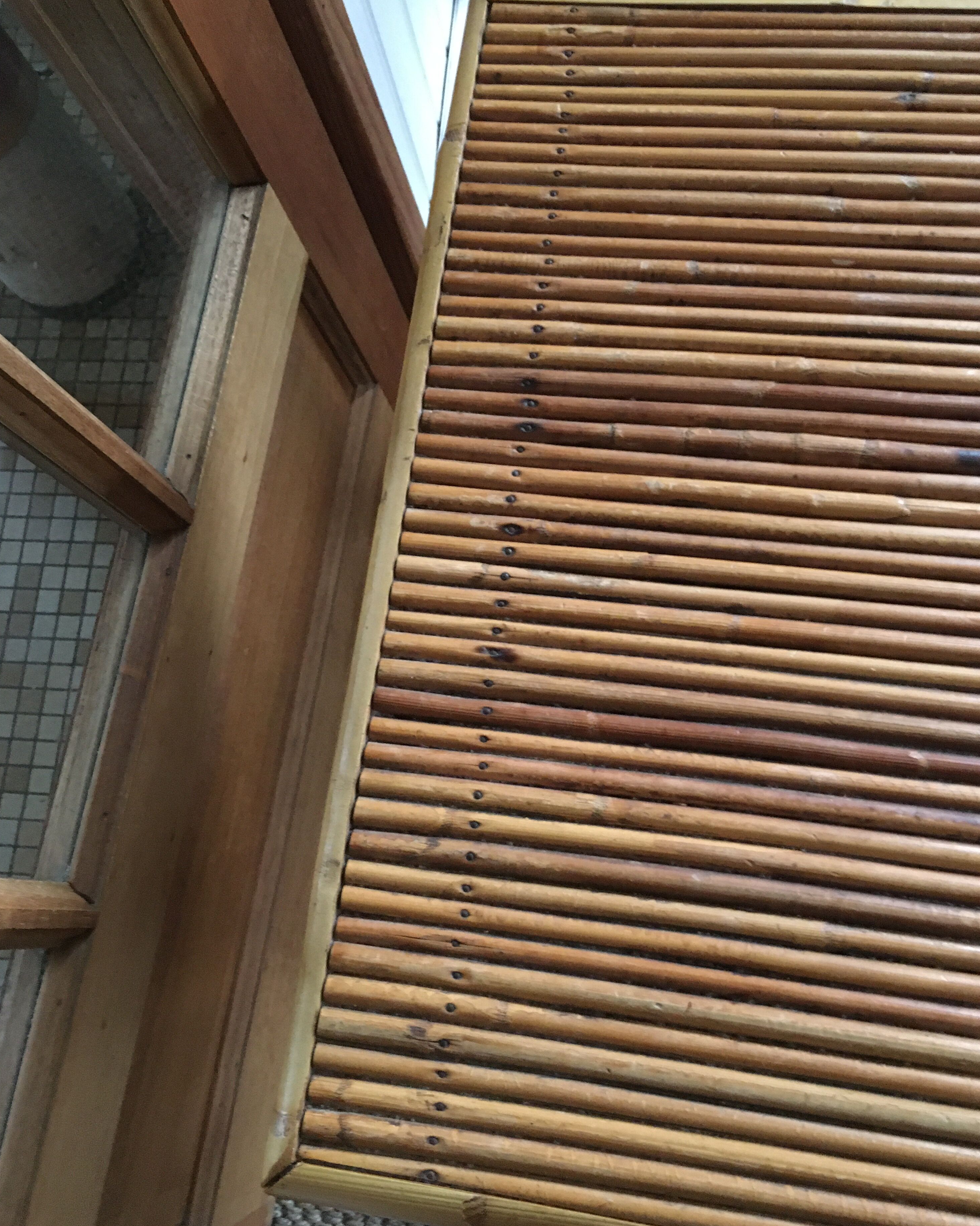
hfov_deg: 47.1
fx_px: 1124
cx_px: 494
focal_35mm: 31
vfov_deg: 57.2
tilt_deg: -71.7
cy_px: 612
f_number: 2.2
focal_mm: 4.15
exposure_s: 1/17
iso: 500
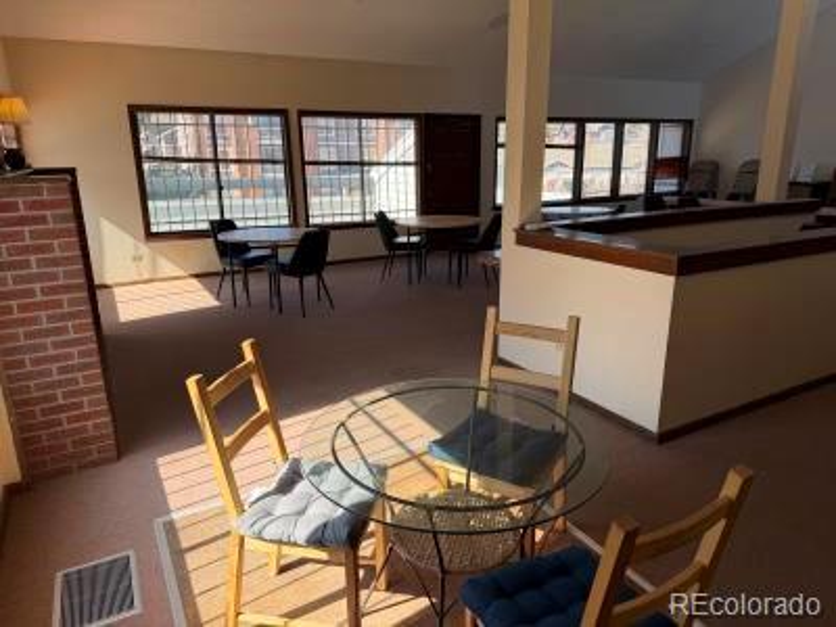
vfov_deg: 56.8
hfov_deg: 71.6
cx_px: 418
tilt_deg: -15.1
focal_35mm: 24
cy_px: 314
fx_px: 580
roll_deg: +0.3
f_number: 1.78
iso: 80
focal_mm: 6.76
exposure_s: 1/750
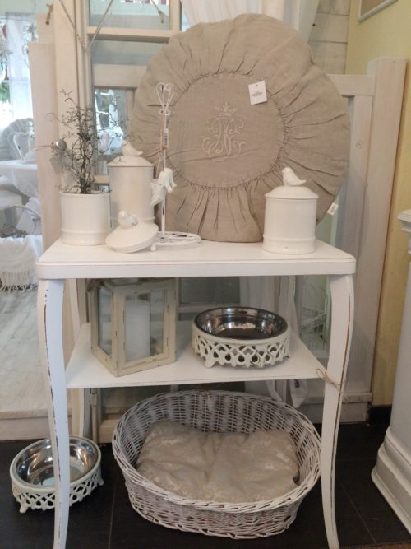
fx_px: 459
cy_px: 274
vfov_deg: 61.7
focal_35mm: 29
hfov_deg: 48.2
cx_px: 206
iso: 160
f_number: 2.2
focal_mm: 4.15
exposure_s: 1/33
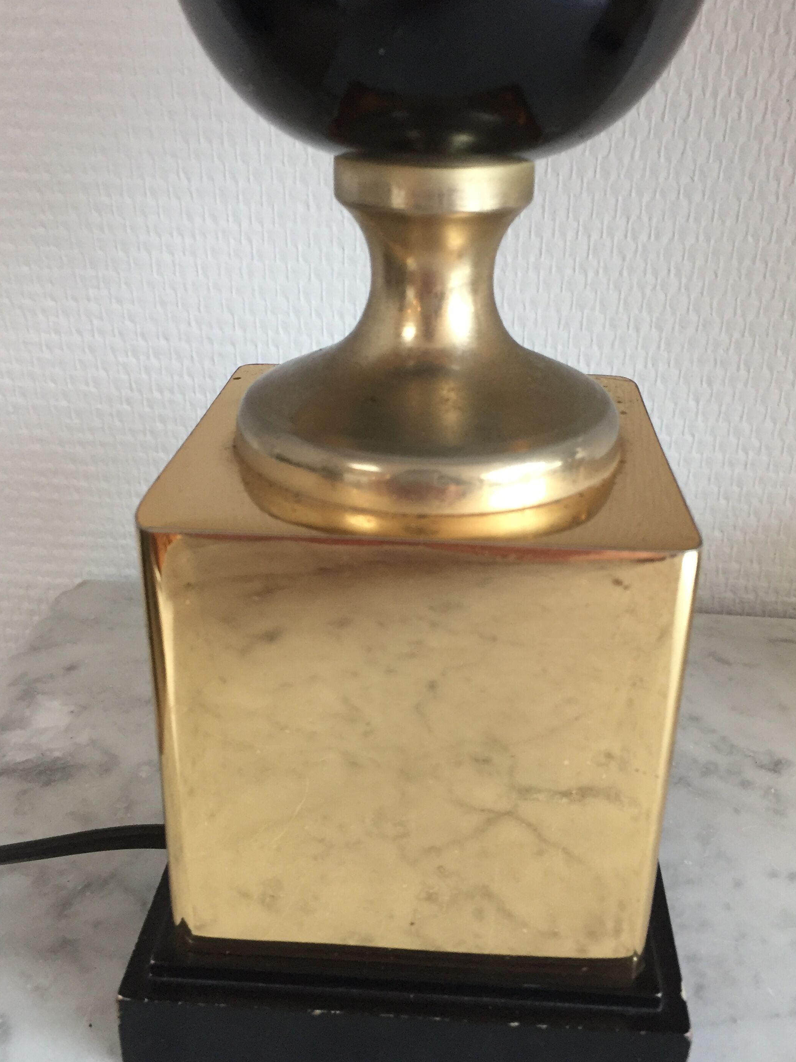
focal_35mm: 34
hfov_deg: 41.8
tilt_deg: -25.2
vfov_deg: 54.0
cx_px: 426
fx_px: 1042
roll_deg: -1.3
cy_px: 528
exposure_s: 1/33
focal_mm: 4.15
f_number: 2.2
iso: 160
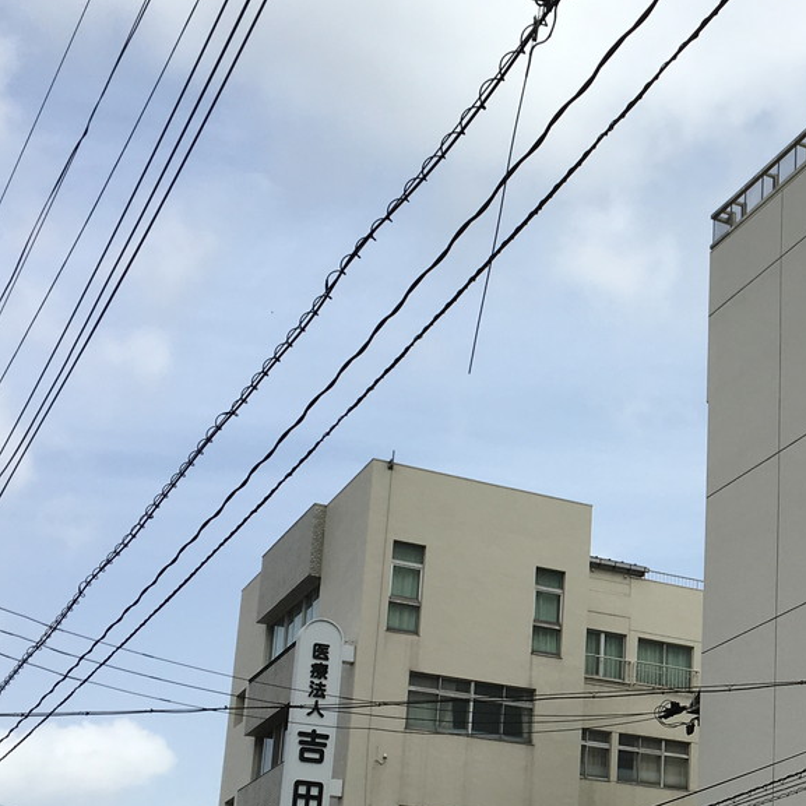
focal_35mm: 64
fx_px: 1686
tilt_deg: +16.6
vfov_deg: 26.4
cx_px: 869
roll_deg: -0.2
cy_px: 650
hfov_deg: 25.1
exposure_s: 1/1374
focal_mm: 4.15
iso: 25
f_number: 2.2
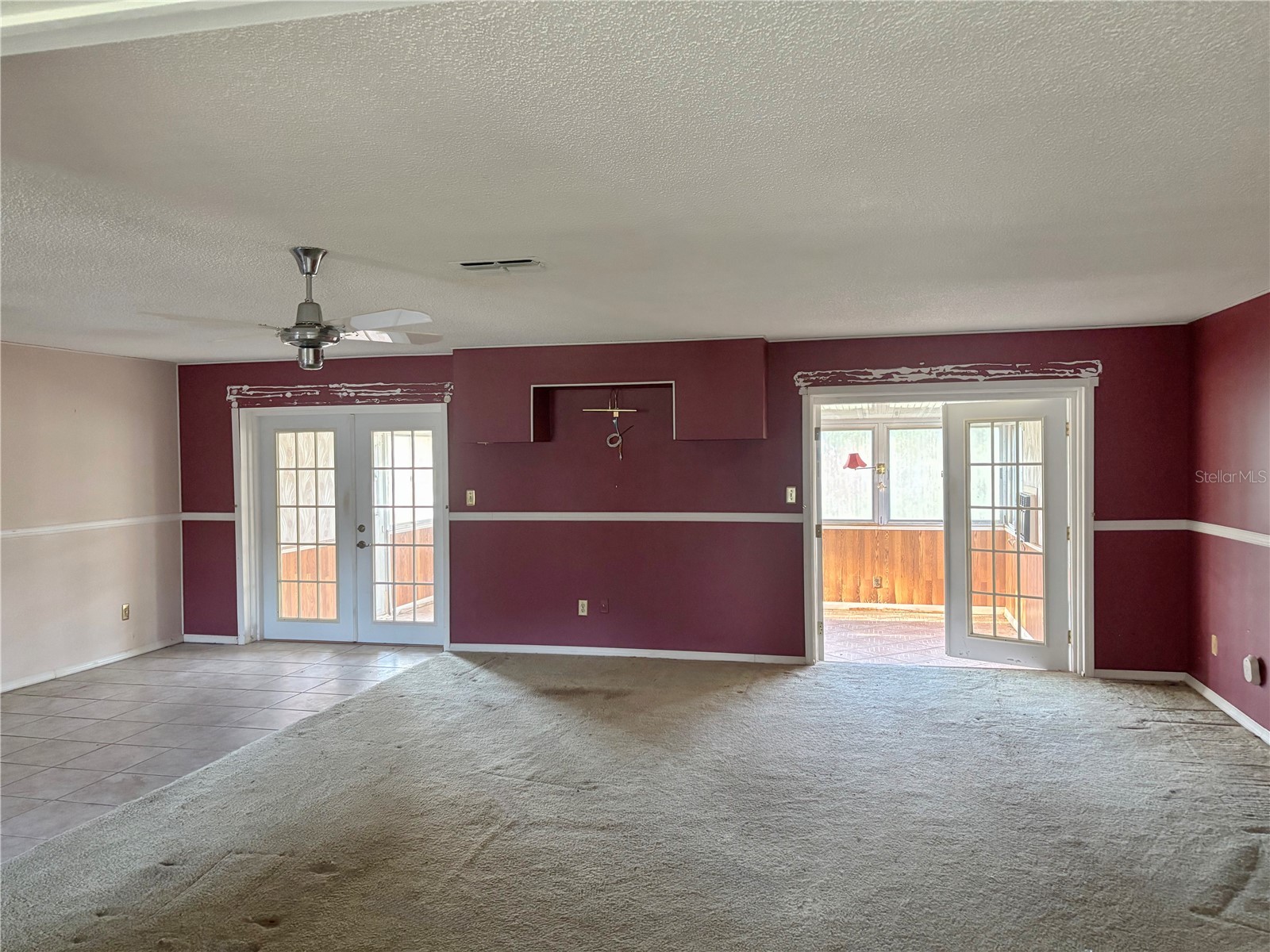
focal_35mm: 26
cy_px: 476
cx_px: 635
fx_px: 954
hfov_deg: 67.3
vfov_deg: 53.1
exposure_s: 1/50
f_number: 1.6
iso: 500
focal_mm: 5.96
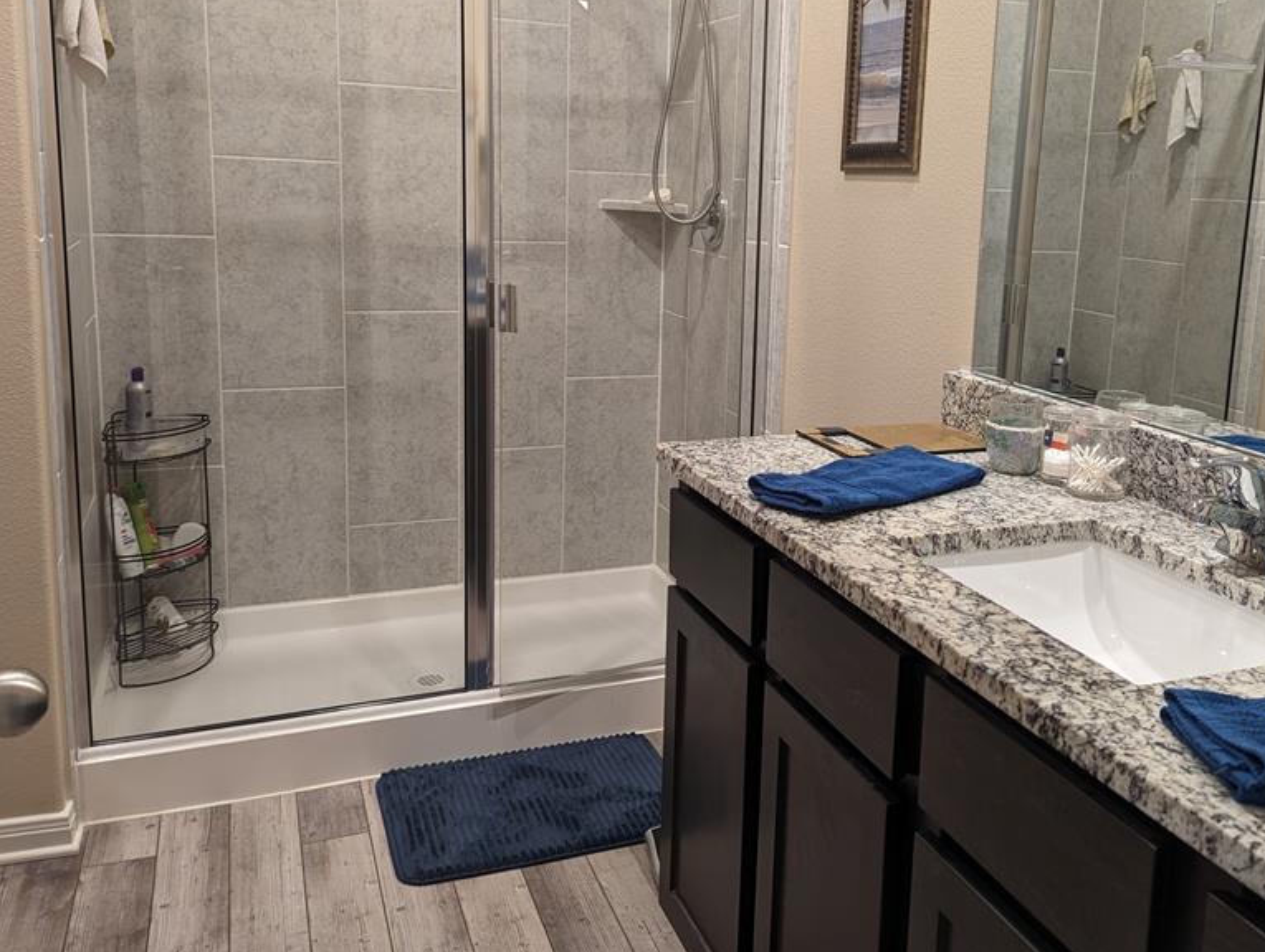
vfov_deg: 44.0
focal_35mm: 32
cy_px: 377
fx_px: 1171
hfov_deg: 56.2
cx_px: 777
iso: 99
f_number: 1.85
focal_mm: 6.81
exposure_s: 1/24
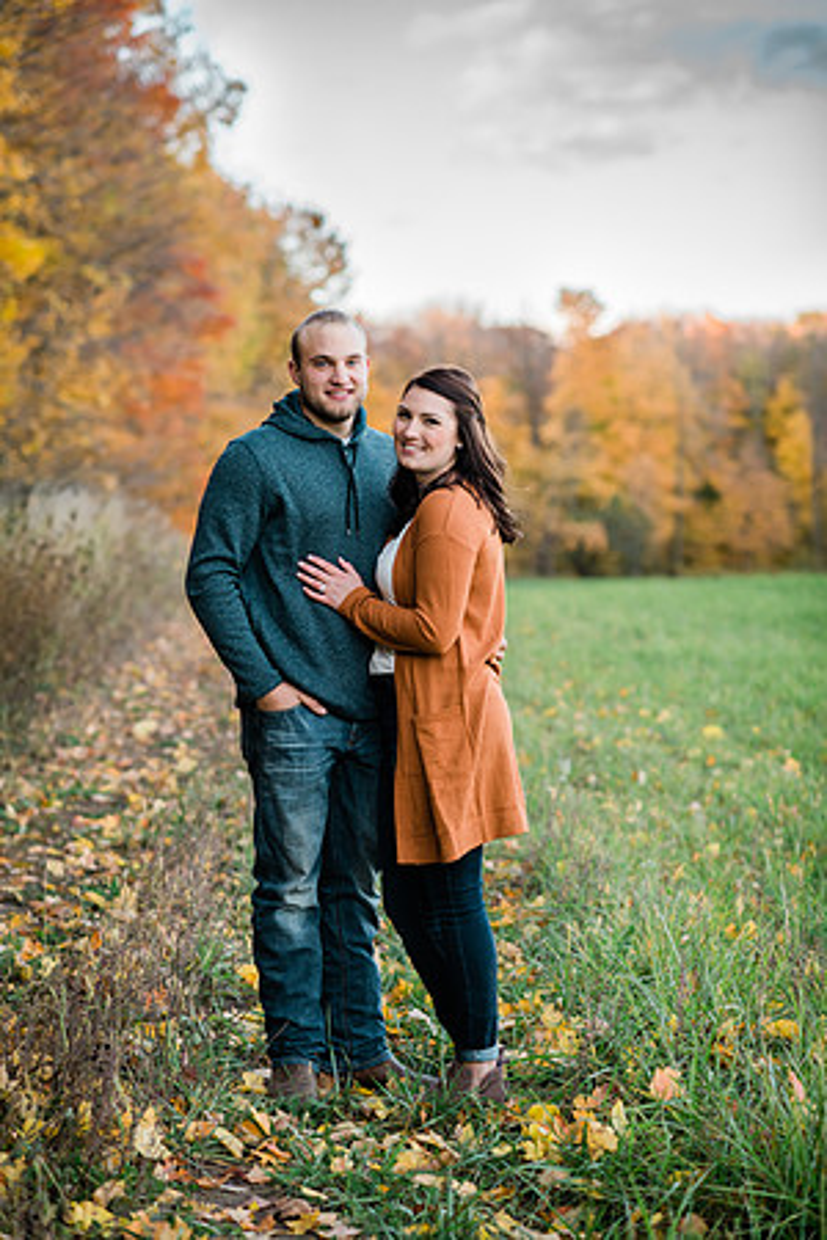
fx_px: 2929
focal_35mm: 85
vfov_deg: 23.9
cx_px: 414
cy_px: 620
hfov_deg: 16.1
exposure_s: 1/200
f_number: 2.8
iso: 320
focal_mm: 85
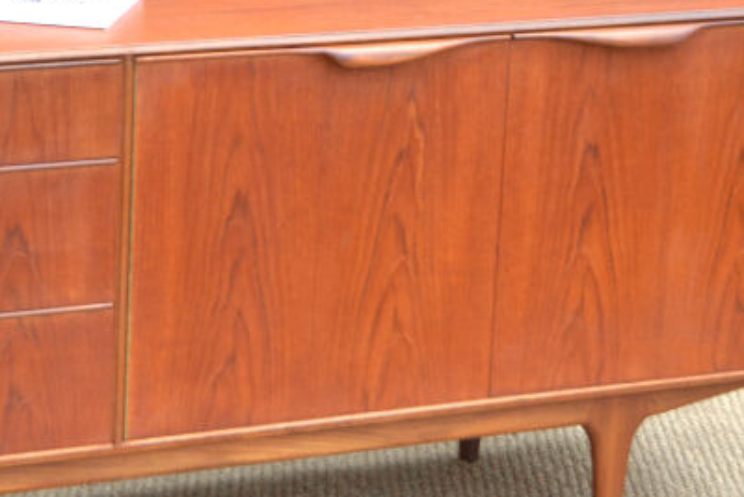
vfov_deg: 10.2
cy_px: 205
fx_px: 2791
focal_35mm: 135
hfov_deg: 15.1
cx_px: 179
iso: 640
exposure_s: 1/60
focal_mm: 40
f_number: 5
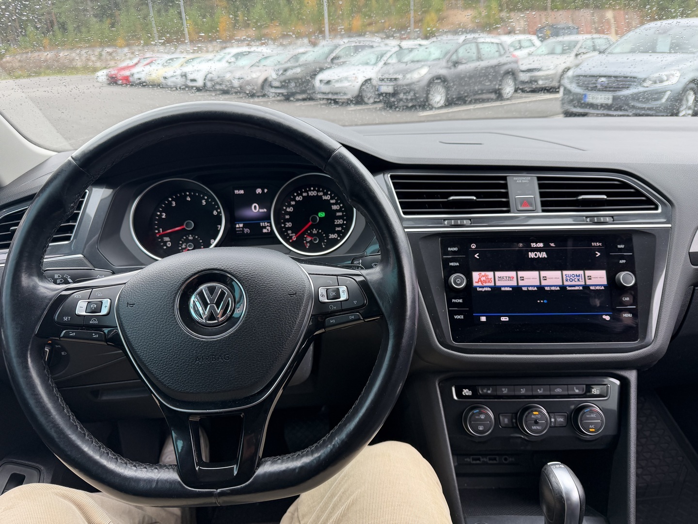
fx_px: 484
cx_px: 349
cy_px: 262
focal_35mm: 24
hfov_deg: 71.6
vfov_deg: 56.8
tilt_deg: -23.0
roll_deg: +3.2
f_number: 1.78
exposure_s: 1/121
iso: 100
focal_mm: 6.76
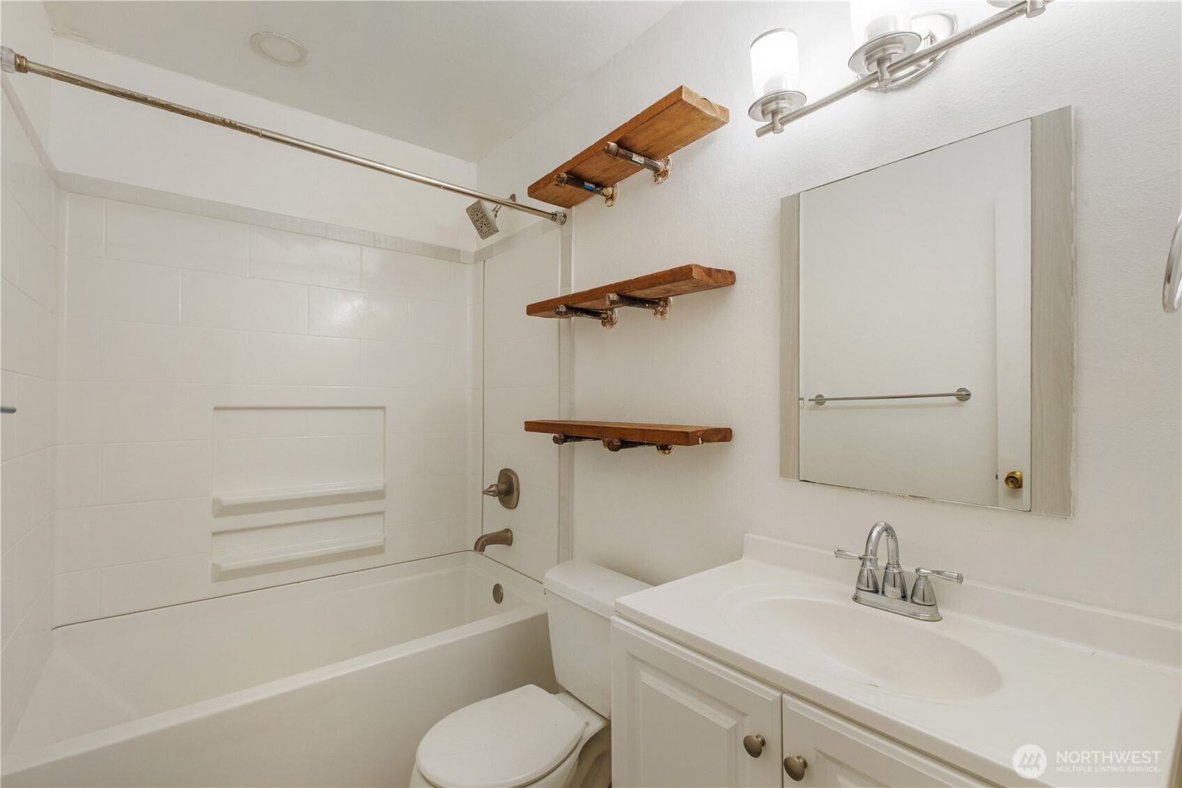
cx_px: 591
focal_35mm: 15
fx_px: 492
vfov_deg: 77.3
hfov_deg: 100.4
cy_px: 394
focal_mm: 10
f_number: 8
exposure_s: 1/4
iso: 400
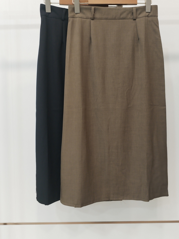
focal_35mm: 34
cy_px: 108
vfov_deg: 53.9
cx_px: 98
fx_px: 234
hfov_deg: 41.7
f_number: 1.8
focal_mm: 4.75
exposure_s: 1/40
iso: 398
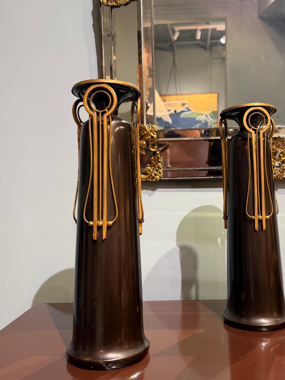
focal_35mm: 32
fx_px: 351
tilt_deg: +3.6
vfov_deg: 56.8
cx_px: 176
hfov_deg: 43.8
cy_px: 182
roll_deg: +0.6
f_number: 1.78
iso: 160
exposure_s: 1/50
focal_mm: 6.76
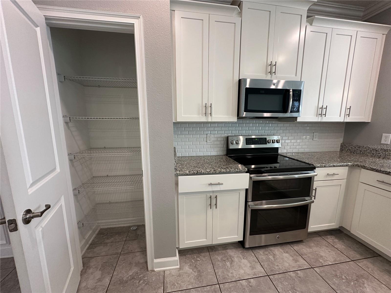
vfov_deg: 85.7
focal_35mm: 14
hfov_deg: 102.1
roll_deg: -0.1
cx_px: 196
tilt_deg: -9.1
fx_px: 158
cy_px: 146
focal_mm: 2.22
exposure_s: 1/60
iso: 200
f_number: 2.2
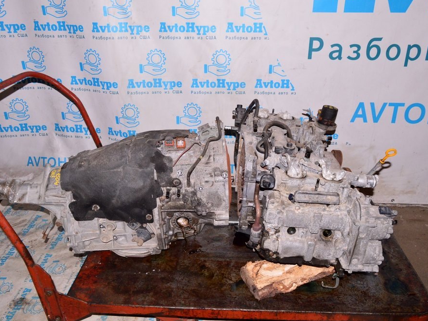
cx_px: 215
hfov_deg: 60.0
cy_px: 159
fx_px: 371
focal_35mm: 30
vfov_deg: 46.8
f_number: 8
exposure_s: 1/200
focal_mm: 18
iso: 1600
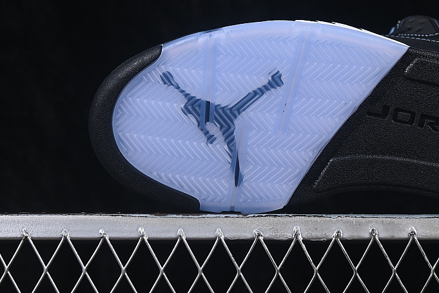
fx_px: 1451
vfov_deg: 11.5
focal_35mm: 119
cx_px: 343
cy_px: 69
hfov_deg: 17.1
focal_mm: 50
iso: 160
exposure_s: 1/60
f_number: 8
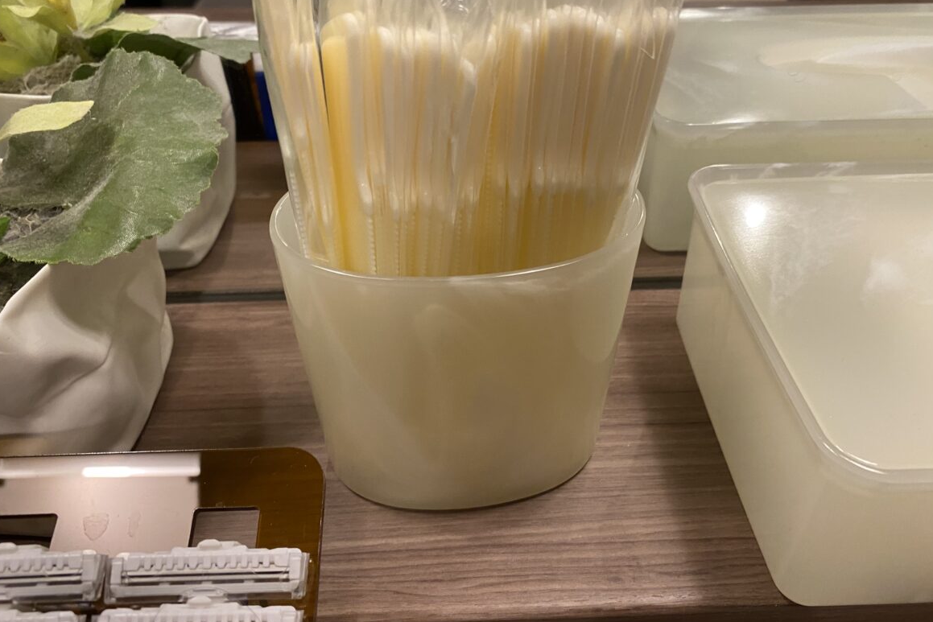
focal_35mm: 28
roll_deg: -0.8
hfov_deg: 65.5
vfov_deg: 46.3
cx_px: 473
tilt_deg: -37.2
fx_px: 726
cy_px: 267
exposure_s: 1/50
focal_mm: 4.25
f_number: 1.8
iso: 250
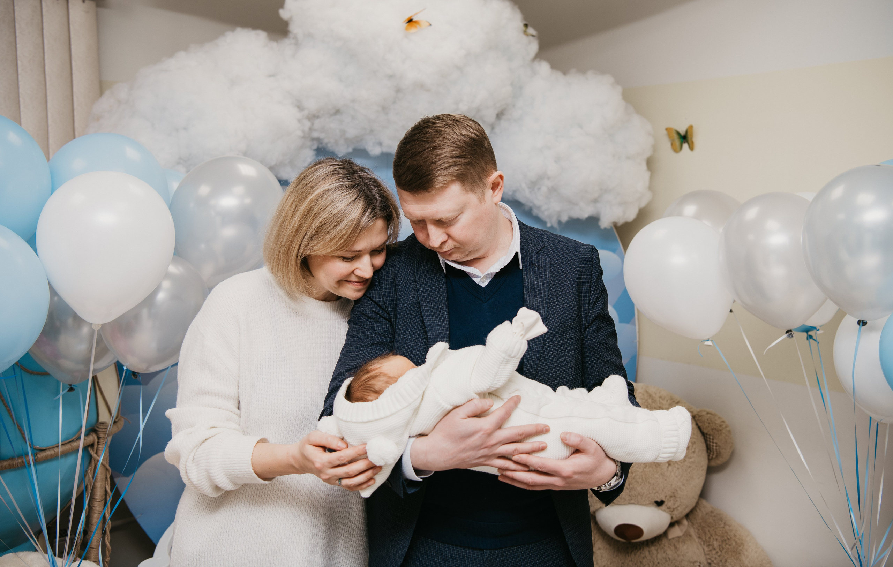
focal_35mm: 39
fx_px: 962
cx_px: 456
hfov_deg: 49.8
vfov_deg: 32.8
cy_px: 263
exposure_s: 1/160
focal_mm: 38
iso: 160
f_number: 4
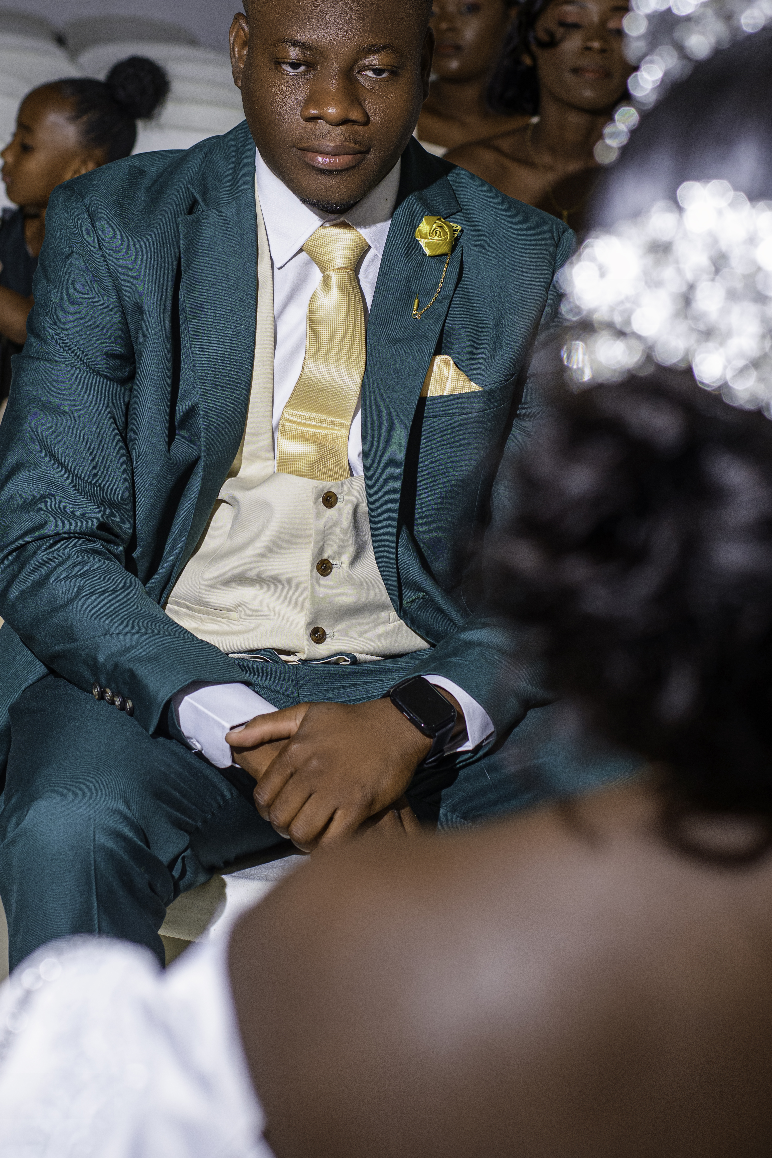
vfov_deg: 22.6
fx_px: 2895
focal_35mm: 90
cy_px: 501
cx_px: 315
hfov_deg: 15.2
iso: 640
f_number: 4
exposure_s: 1/200
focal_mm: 50
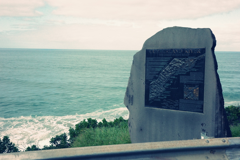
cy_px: 80
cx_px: 120
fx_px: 267
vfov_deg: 33.4
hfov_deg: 48.5
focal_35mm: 40
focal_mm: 26
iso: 1250
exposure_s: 1/500
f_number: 16
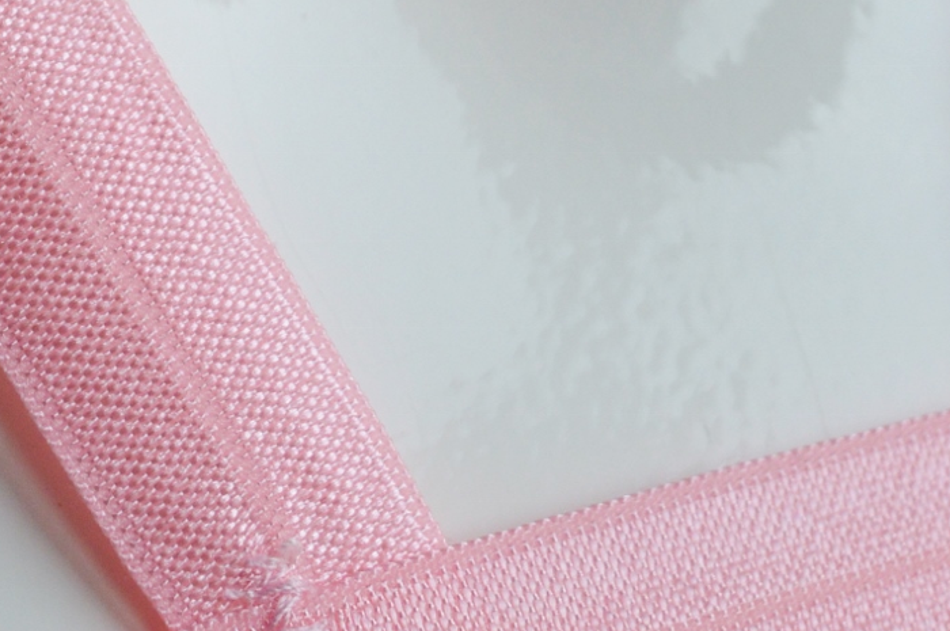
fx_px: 4270
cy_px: -328
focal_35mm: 162
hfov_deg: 12.7
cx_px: 546
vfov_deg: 8.3
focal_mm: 34
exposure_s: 1/200
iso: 400
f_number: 8
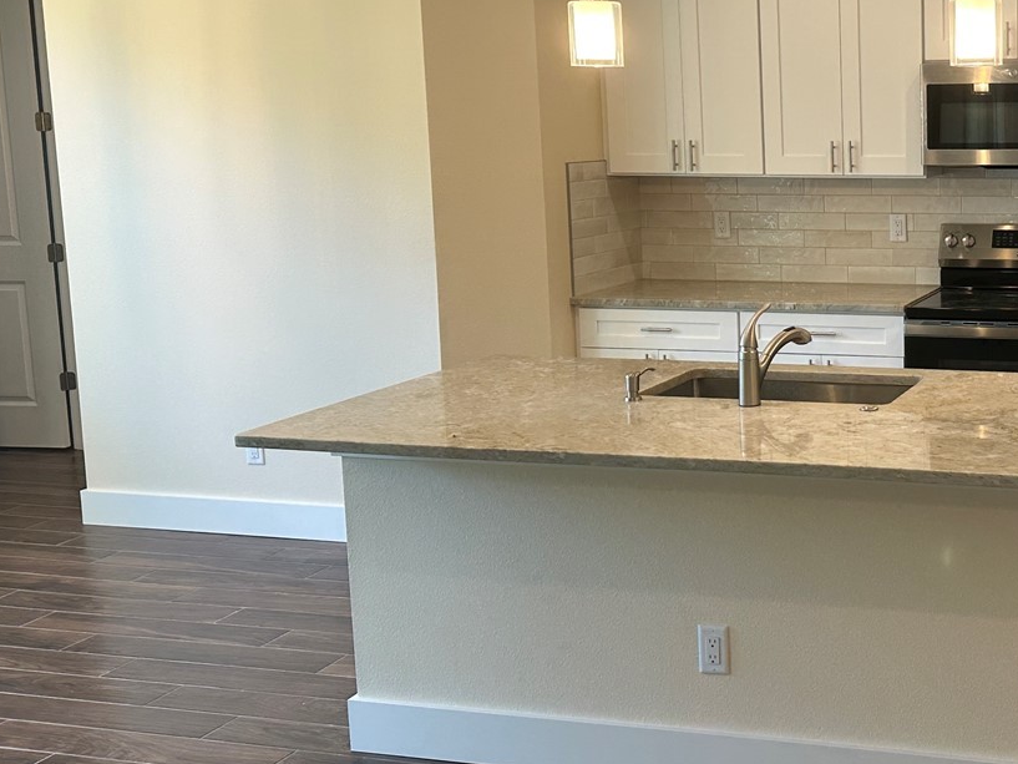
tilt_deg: -7.7
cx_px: 953
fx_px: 1382
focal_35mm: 47
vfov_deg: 30.8
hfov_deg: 37.3
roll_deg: +1.4
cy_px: 298
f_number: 1.78
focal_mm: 6.86
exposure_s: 1/120
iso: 125
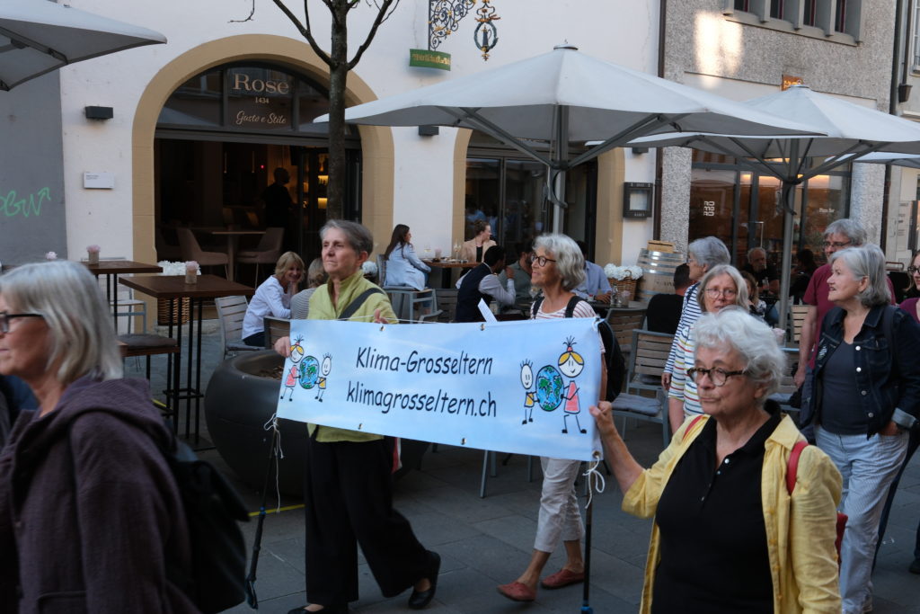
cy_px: 307
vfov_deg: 36.0
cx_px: 460
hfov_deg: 51.9
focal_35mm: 37
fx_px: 946
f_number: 8
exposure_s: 1/100
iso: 800
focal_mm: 24.8
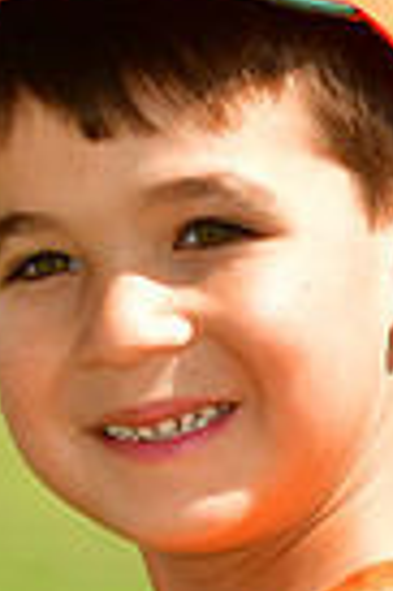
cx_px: 248
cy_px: 906
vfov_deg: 2.1
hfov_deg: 1.4
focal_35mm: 984
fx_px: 16155
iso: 200
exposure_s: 1/1000
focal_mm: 155
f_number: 5
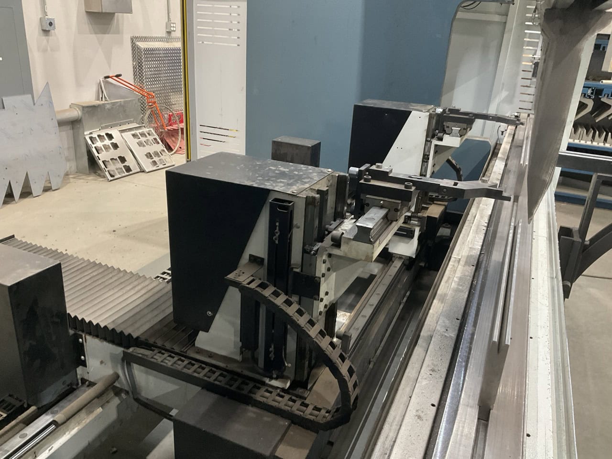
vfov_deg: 48.2
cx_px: 306
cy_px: 230
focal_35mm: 29
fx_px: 513
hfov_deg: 61.7
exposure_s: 1/60
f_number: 1.8
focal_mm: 3
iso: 250
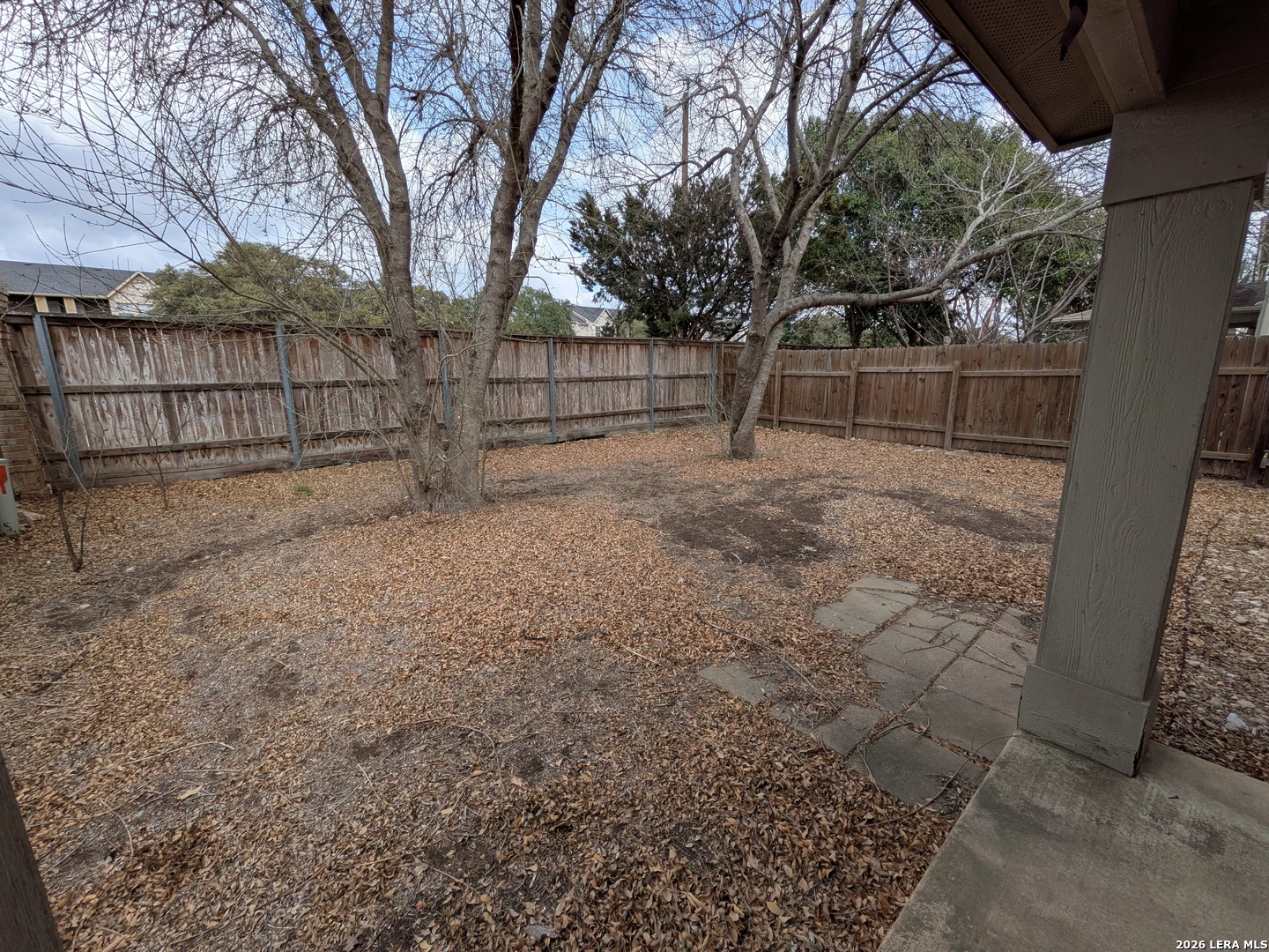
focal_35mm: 14
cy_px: 476
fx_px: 513
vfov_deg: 85.7
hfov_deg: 102.1
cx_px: 634
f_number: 2.2
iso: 48
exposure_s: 1/1058
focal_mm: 1.83
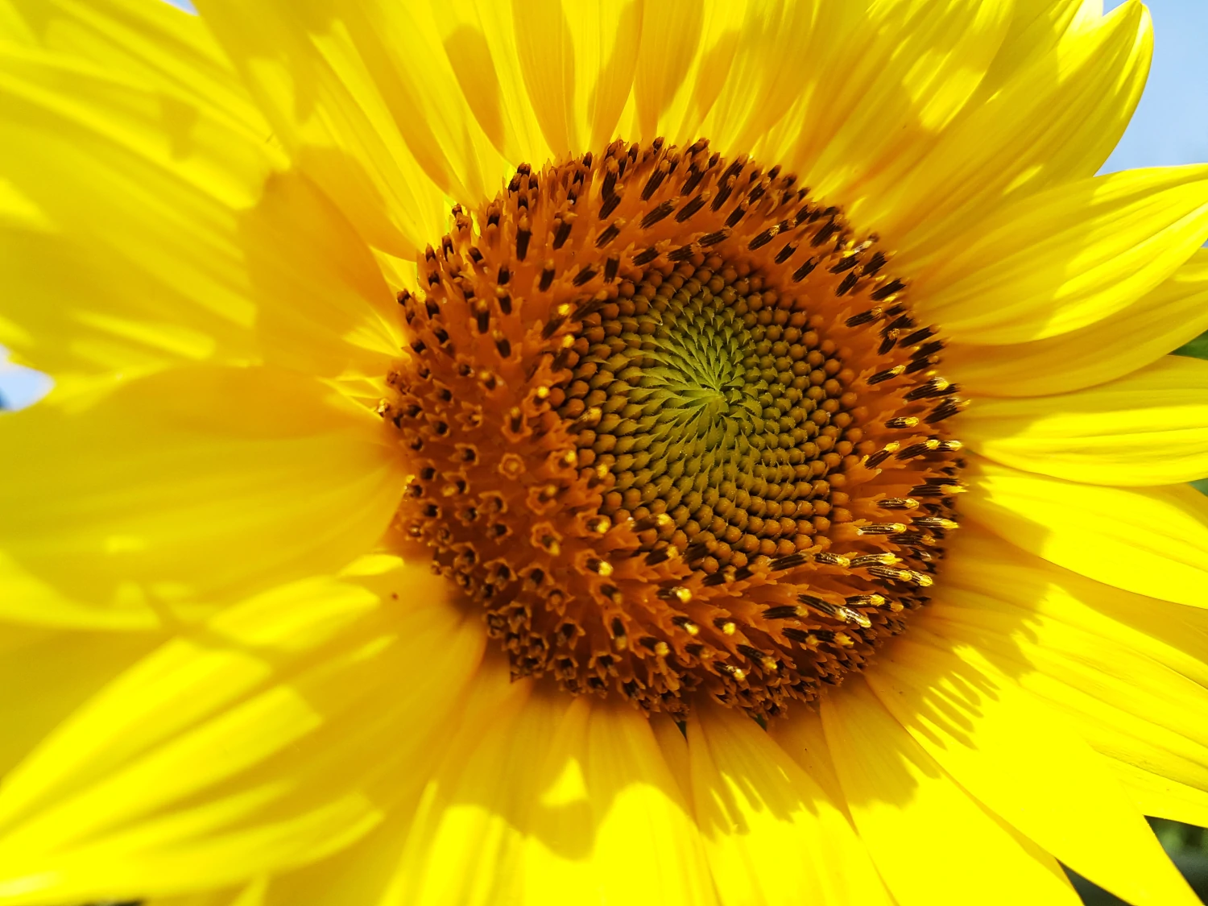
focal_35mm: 26
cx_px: 604
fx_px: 907
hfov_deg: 67.3
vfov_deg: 53.1
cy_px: 453
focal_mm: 4.2
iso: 50
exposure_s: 1/1696
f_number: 1.7
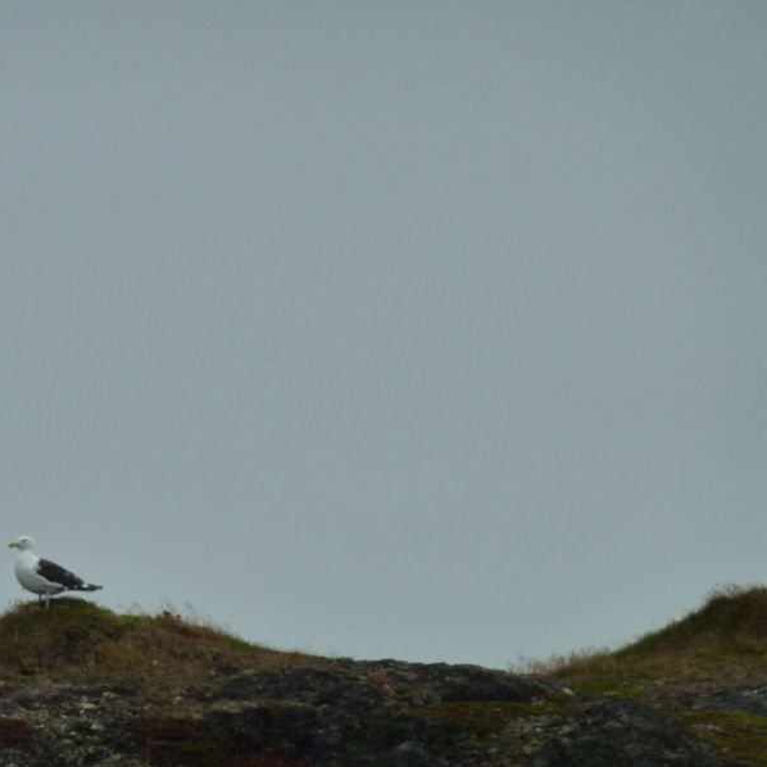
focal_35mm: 355
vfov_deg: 4.9
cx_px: 264
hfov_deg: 4.9
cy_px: 384
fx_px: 8899
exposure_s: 1/500
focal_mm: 49.2
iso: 250
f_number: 4.9
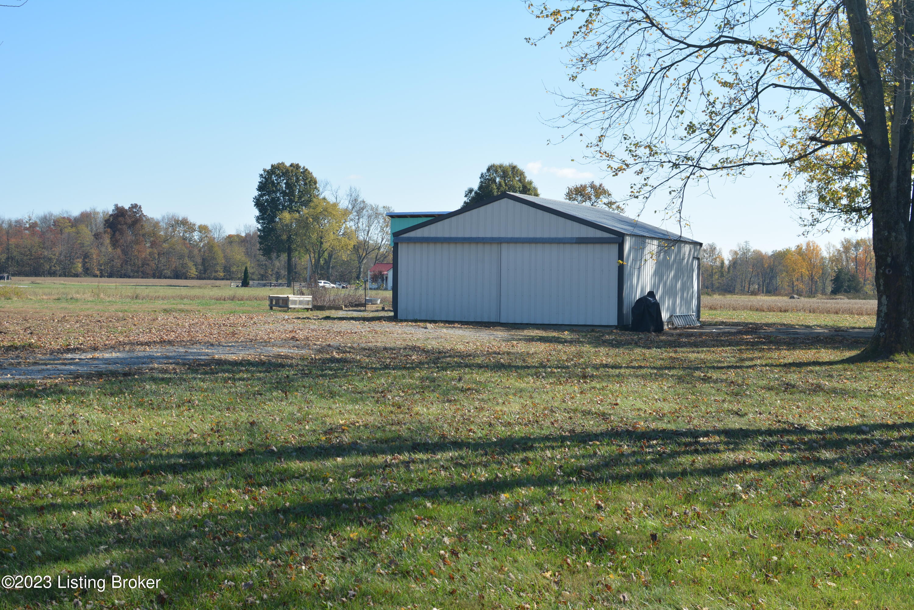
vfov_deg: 25.8
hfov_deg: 37.8
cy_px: 305
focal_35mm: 52
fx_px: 1333
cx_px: 457
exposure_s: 1/250
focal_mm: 35
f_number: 8
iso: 140
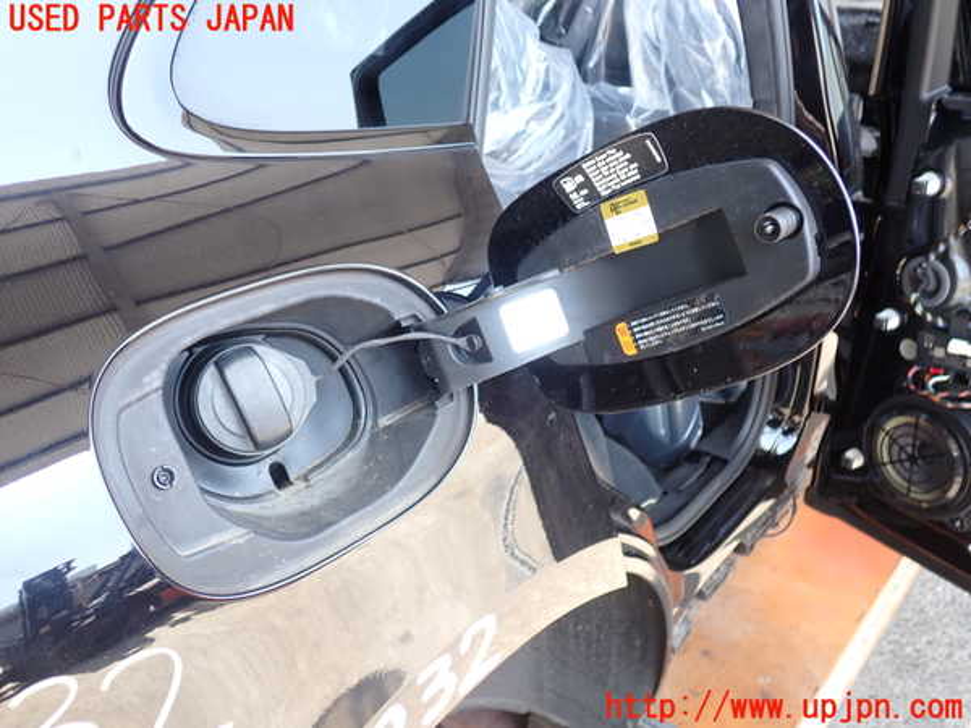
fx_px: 842
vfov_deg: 46.8
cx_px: 486
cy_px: 364
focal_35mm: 30
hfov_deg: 60.0
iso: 100
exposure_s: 1/60
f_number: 2.3
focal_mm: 5.4
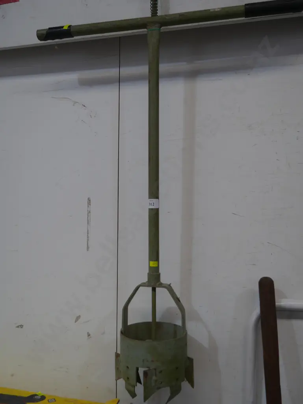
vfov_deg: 56.8
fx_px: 373
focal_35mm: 32
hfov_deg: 44.2
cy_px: 202
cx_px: 152
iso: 200
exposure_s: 1/80
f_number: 3.6
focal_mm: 16
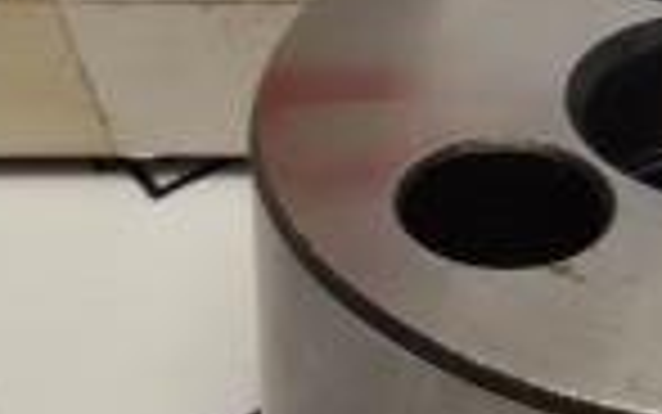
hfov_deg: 17.2
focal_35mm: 121
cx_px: 432
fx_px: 2184
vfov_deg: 10.7
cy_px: -7
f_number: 2.4
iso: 40
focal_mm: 2.93
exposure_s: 1/33
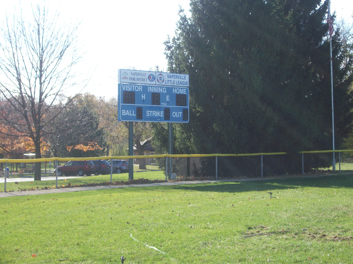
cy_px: 132
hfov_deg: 23.3
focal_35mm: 84
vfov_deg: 17.6
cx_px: 176
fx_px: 857
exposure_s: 1/200
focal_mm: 15.1
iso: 80
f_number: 5.1
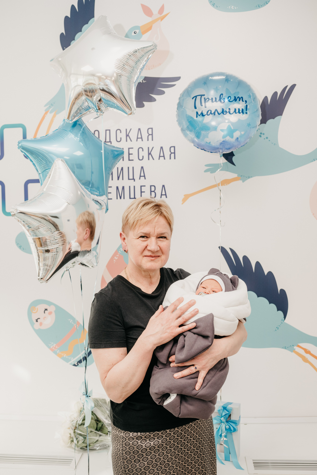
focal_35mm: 35
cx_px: 158
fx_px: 462
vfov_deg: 54.4
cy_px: 238
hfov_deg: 37.9
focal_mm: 35
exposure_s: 1/160
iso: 320
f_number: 4
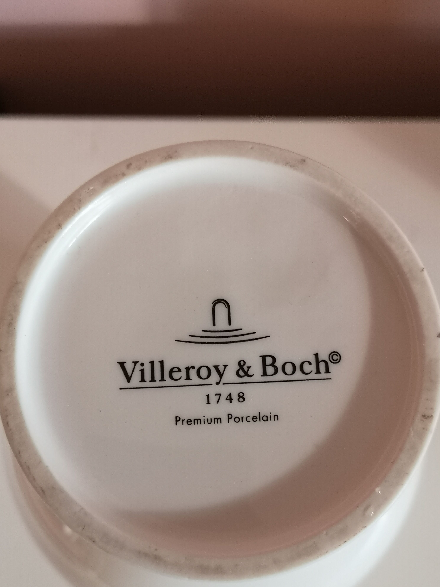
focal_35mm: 38
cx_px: 220
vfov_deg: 49.0
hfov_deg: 37.7
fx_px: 644
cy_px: 294
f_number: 1.8
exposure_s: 1/50
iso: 200
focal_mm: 3.95
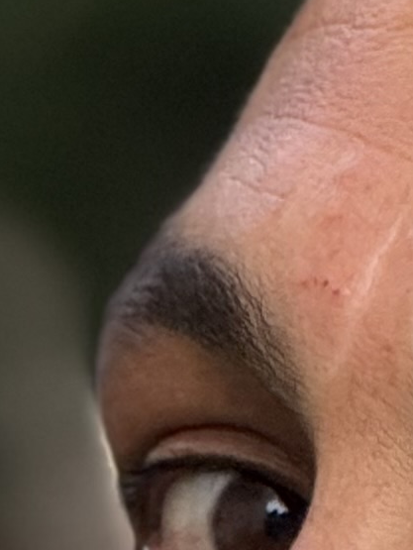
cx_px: 625
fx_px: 13840
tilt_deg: +1.7
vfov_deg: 2.3
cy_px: 931
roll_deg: +1.1
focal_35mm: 871
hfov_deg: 1.7
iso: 200
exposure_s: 1/99
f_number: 2.8
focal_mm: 15.66
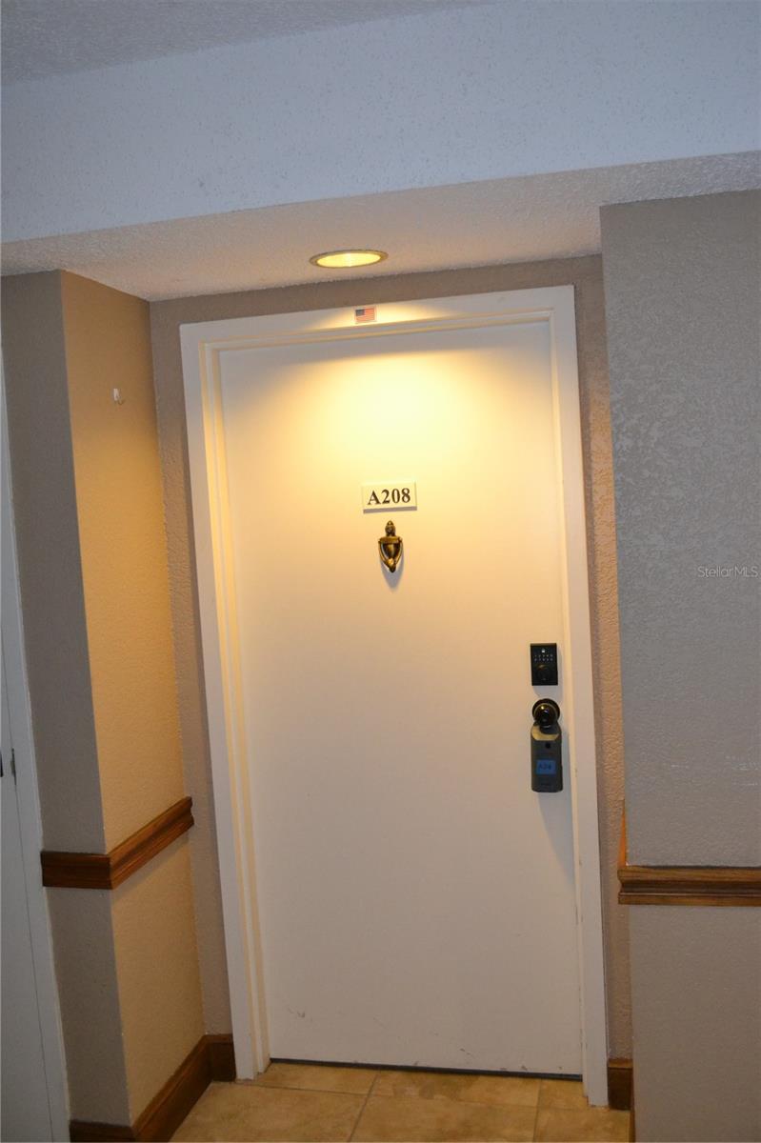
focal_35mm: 33
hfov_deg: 39.9
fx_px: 1047
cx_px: 380
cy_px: 572
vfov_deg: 57.2
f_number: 3.8
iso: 2200
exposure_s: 1/60
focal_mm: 22
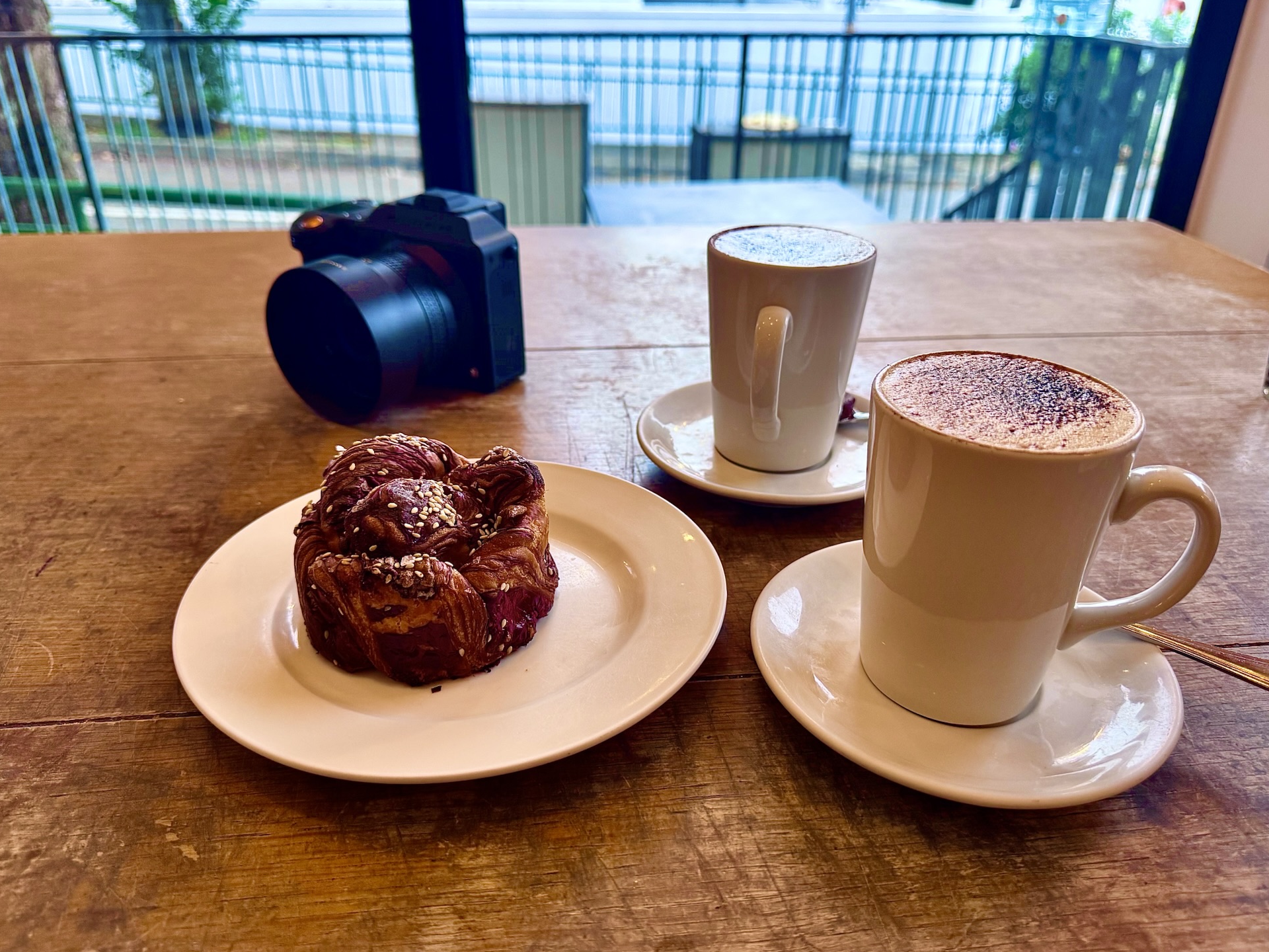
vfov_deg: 54.9
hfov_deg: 69.4
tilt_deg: -29.0
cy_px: 491
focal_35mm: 25
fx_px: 916
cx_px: 649
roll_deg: -0.4
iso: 200
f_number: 1.78
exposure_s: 1/121
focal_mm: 6.76
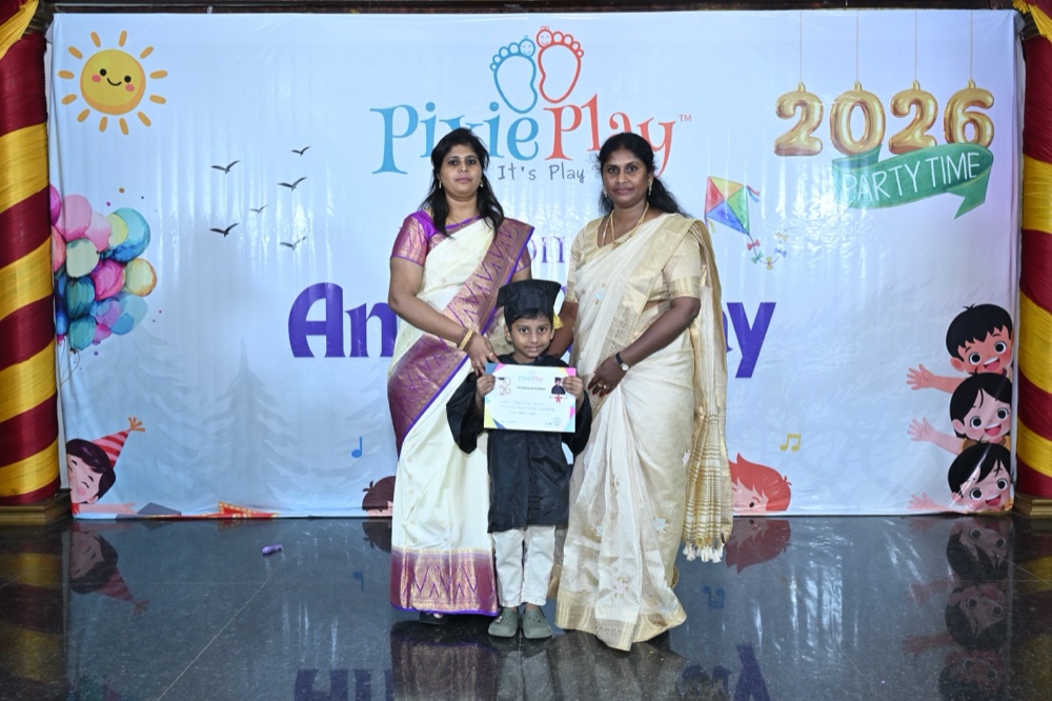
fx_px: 993
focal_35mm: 34
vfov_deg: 38.9
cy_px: 350
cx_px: 526
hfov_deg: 55.8
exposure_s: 1/160
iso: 1000
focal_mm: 34
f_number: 6.3
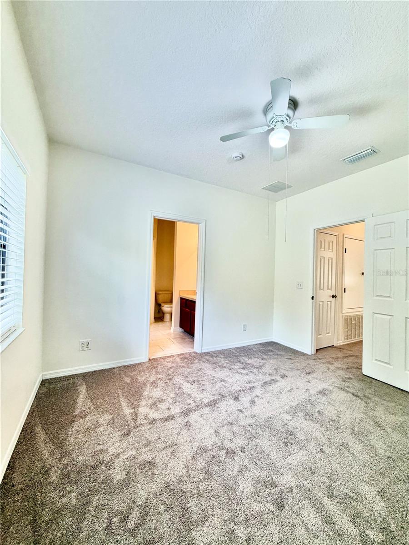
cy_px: 272
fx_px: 221
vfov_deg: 102.1
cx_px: 204
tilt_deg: +1.1
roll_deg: -1.4
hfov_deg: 85.7
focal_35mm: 14
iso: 250
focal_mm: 2.22
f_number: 2.2
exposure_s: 1/120
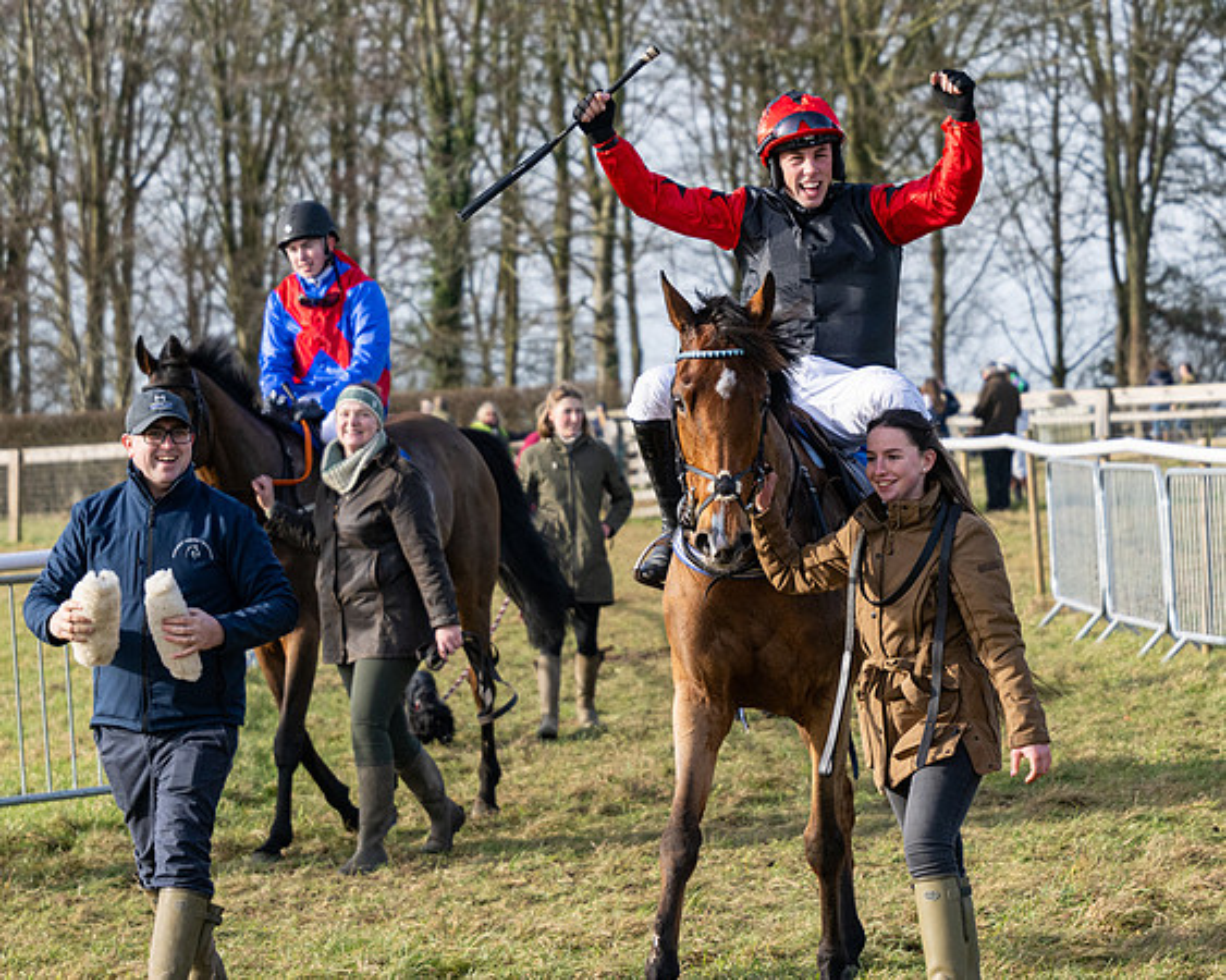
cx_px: 796
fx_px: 5123
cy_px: 446
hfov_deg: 13.6
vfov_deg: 10.9
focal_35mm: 141
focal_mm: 77
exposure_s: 1/2000
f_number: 4
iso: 400
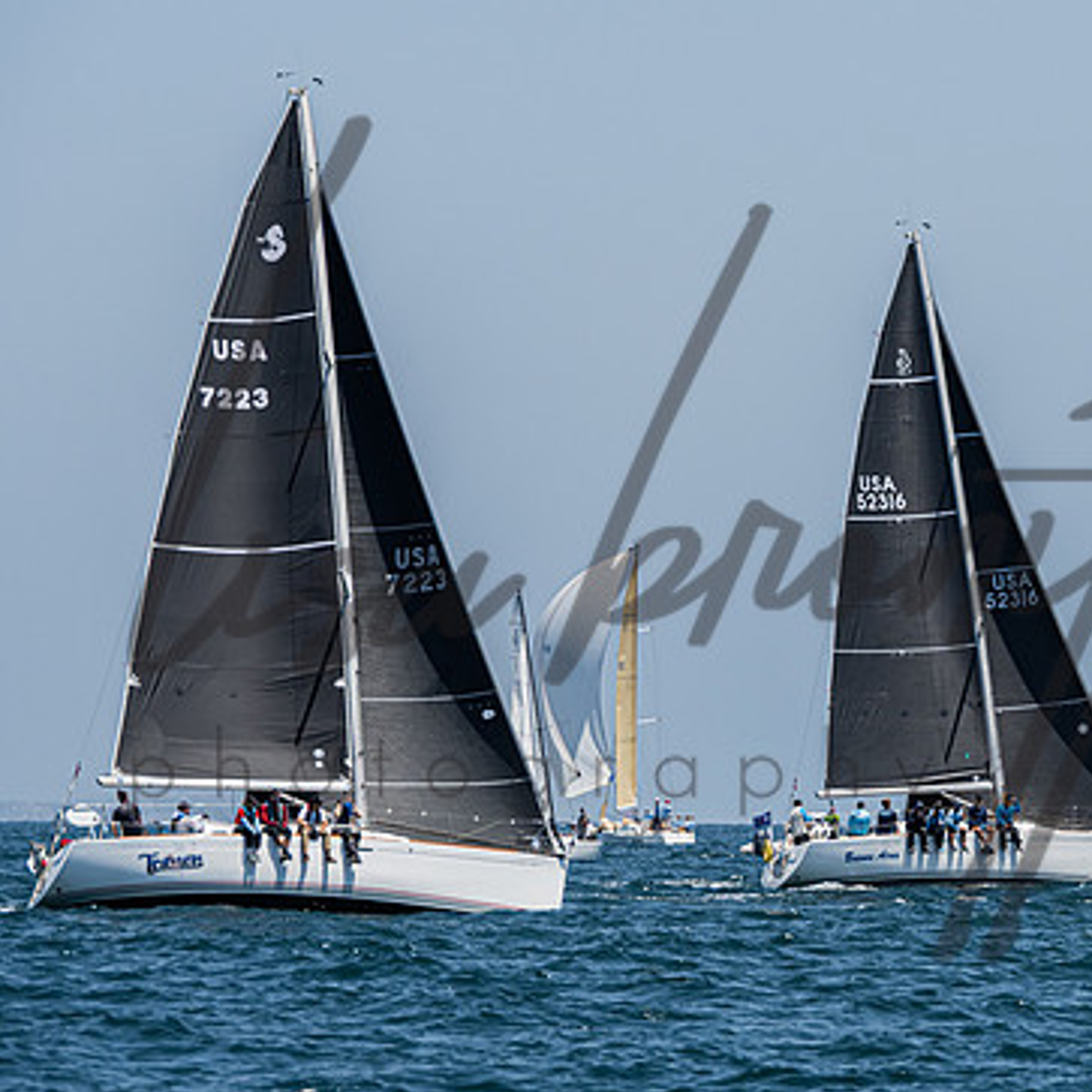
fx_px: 10957
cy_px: 539
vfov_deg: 5.7
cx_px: 961
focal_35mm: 307
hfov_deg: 5.7
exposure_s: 1/2000
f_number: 8
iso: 400
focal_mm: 165
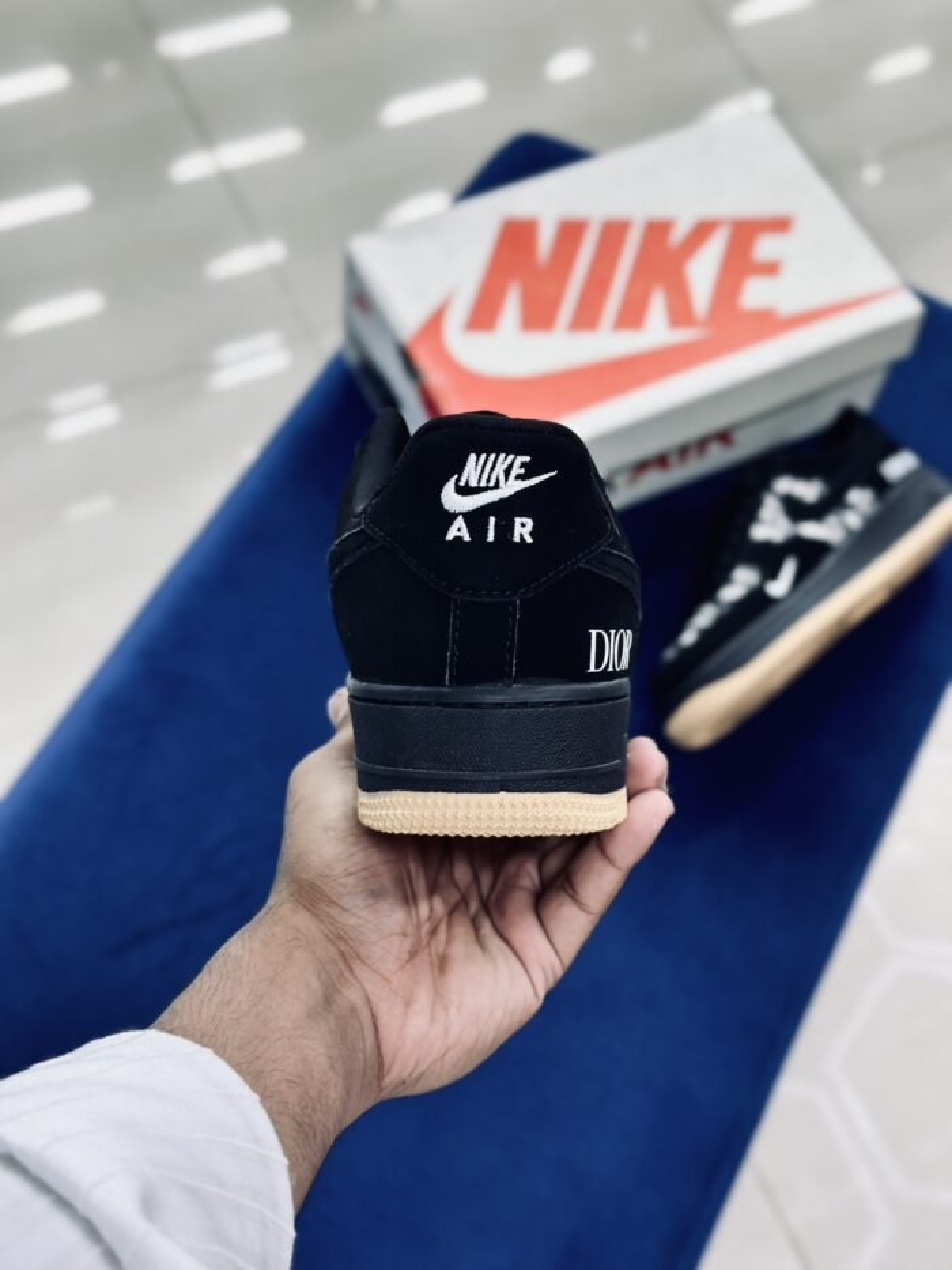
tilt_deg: -57.9
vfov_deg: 39.7
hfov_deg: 30.3
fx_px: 1760
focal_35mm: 48
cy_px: 635
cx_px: 476
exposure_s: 1/100
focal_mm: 6.86
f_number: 1.78
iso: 80
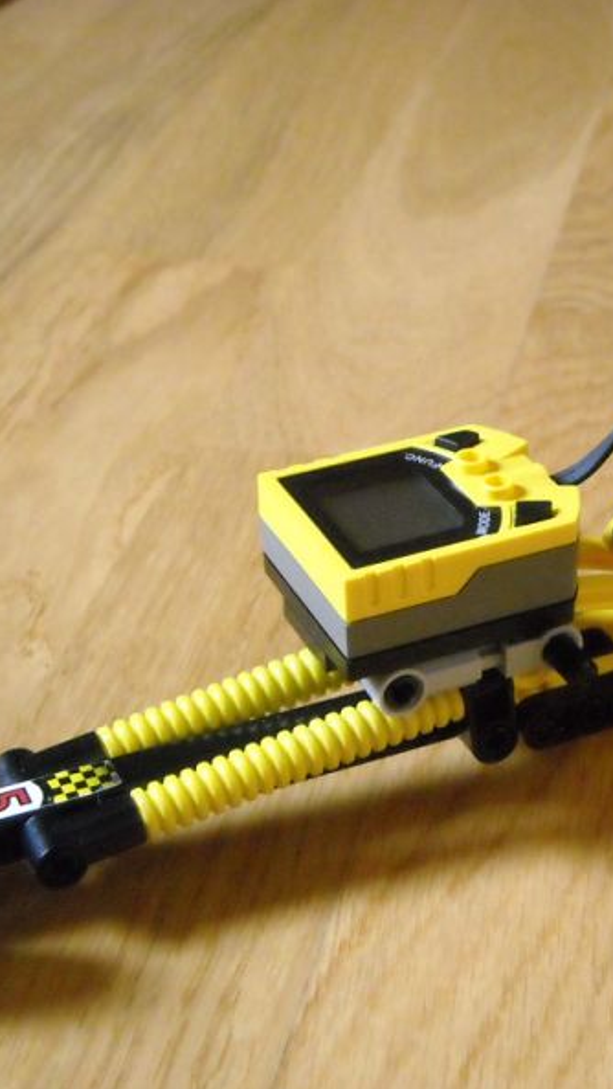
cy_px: 544
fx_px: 2078
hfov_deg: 16.7
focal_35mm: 72
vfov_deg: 29.3
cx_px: 426
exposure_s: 1/168
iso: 672
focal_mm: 7.92
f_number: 3.2
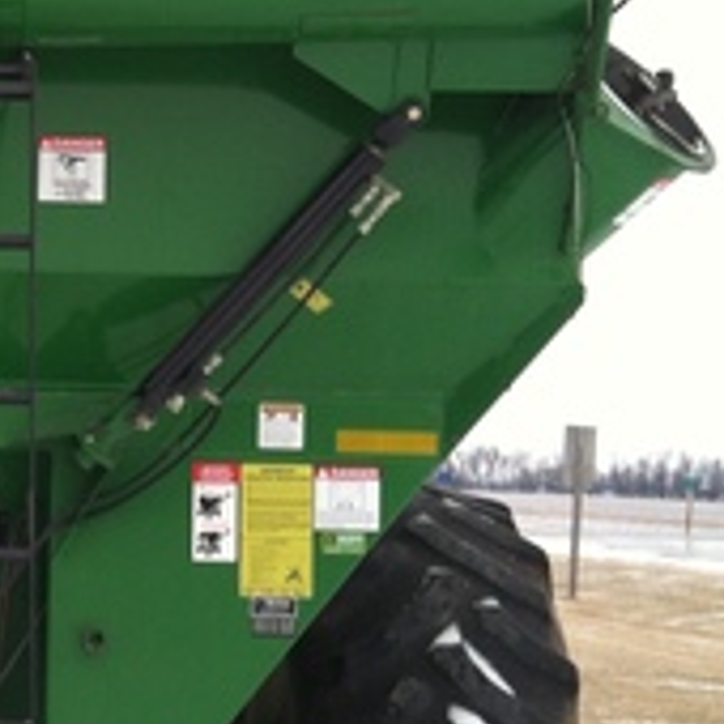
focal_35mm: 99
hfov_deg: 16.9
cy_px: 277
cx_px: -124
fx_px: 2343
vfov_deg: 17.5
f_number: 2.8
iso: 80
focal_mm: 3.85
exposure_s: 1/309
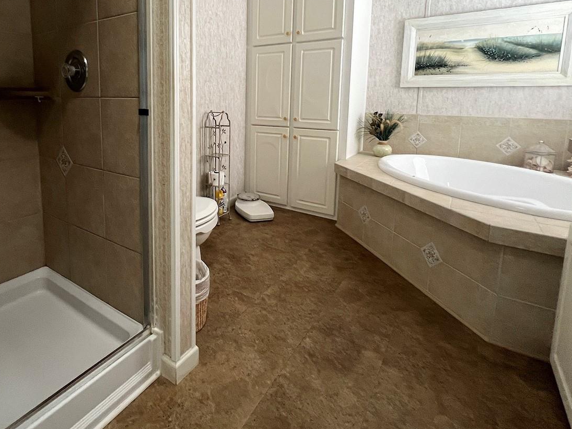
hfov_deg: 82.8
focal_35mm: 19
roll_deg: +0.7
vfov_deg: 66.6
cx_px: 209
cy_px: 138
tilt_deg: -8.0
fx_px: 314
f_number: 1.8
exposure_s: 1/60
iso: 320
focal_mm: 1.57
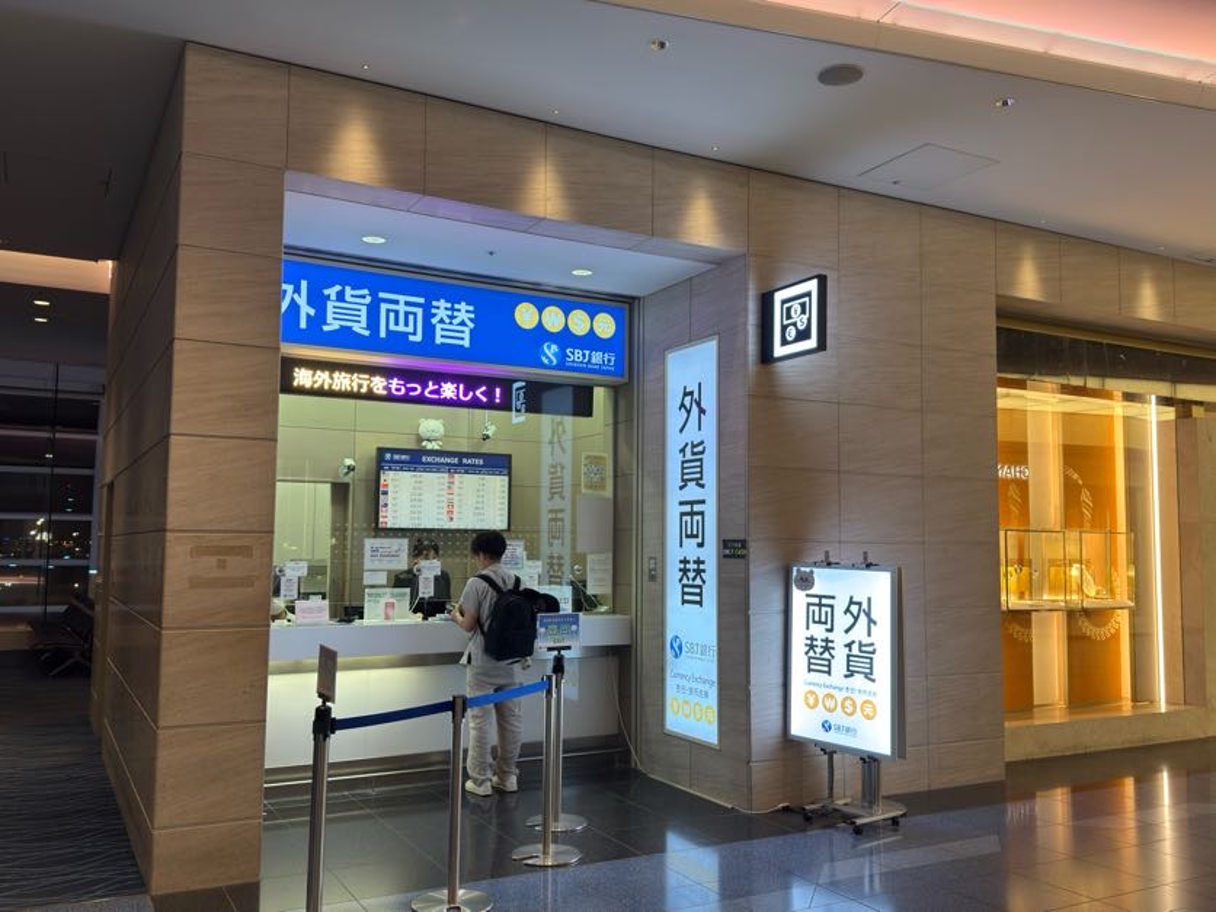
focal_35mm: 30
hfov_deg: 60.0
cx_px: 608
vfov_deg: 46.8
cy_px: 456
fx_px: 1054
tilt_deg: +5.3
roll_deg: -1.3
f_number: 1.78
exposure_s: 1/100
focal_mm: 6.76
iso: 125
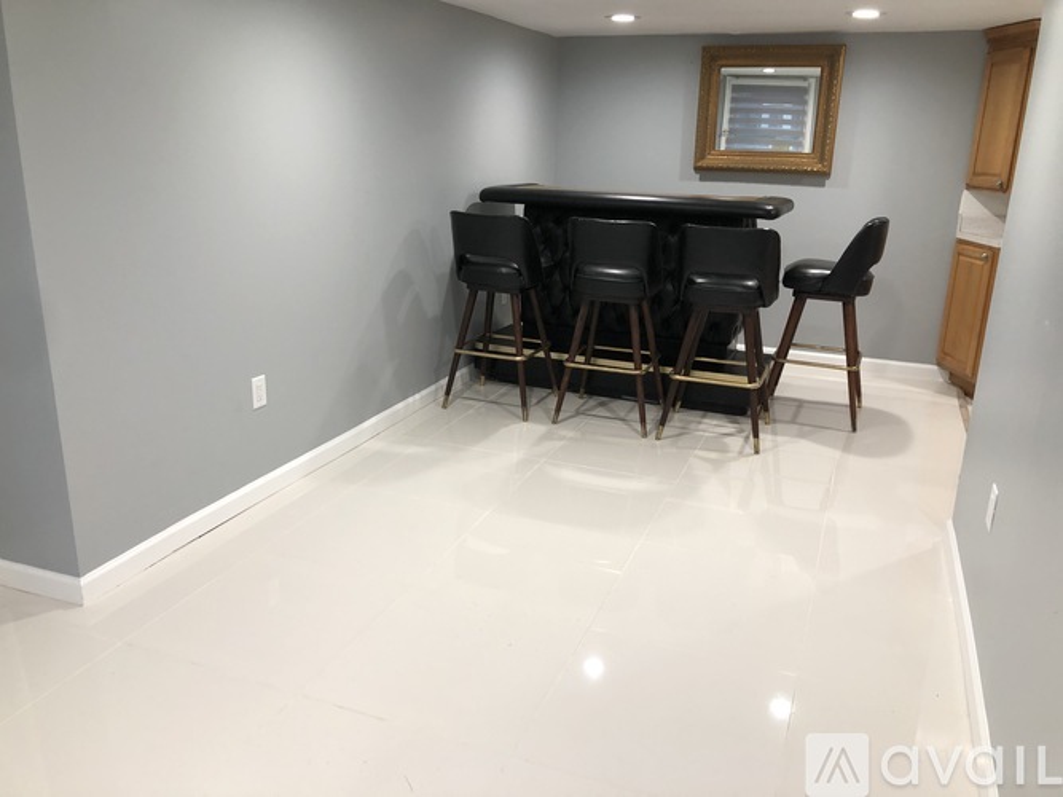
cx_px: 532
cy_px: 398
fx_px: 860
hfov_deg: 63.5
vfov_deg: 49.7
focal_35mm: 28
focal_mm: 3.99
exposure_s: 1/24
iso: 40
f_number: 1.8
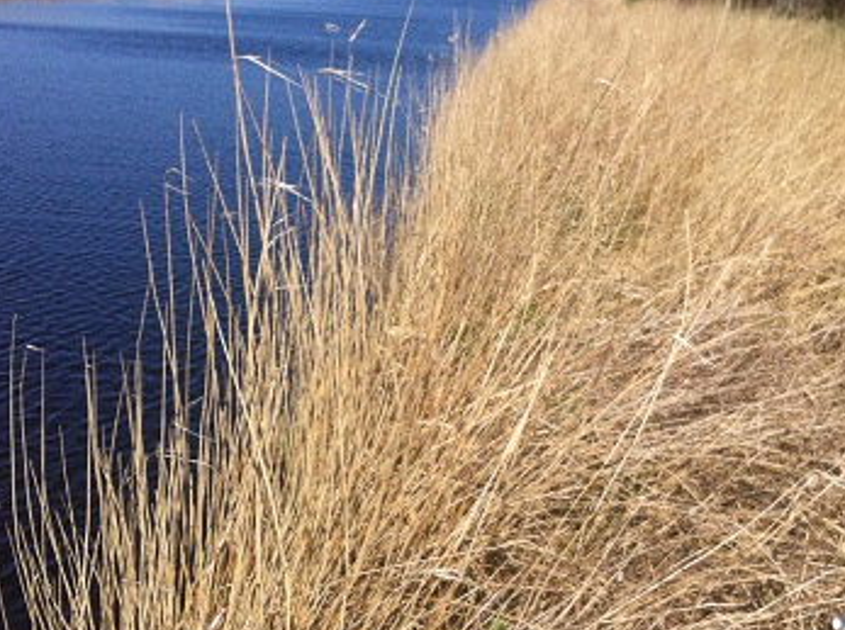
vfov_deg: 26.9
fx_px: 1316
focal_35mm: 54
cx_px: 486
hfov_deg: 35.5
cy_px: 272
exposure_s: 1/2011
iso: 80
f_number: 2.8
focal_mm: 3.85
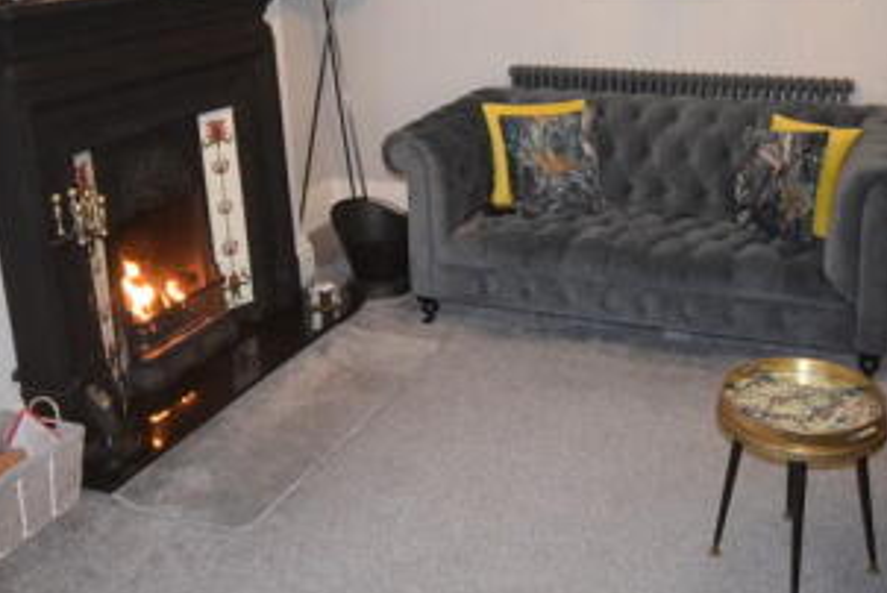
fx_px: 962
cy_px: 178
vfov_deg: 33.8
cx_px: 510
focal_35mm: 39
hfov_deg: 49.3
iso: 2500
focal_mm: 12
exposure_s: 1/60
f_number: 4.5
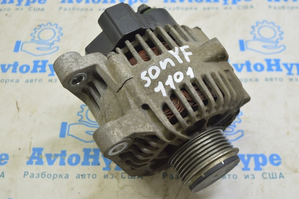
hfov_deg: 42.4
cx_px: 150
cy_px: 100
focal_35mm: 46
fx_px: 386
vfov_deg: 28.9
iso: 400
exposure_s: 1/20
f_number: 5.6
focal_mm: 31
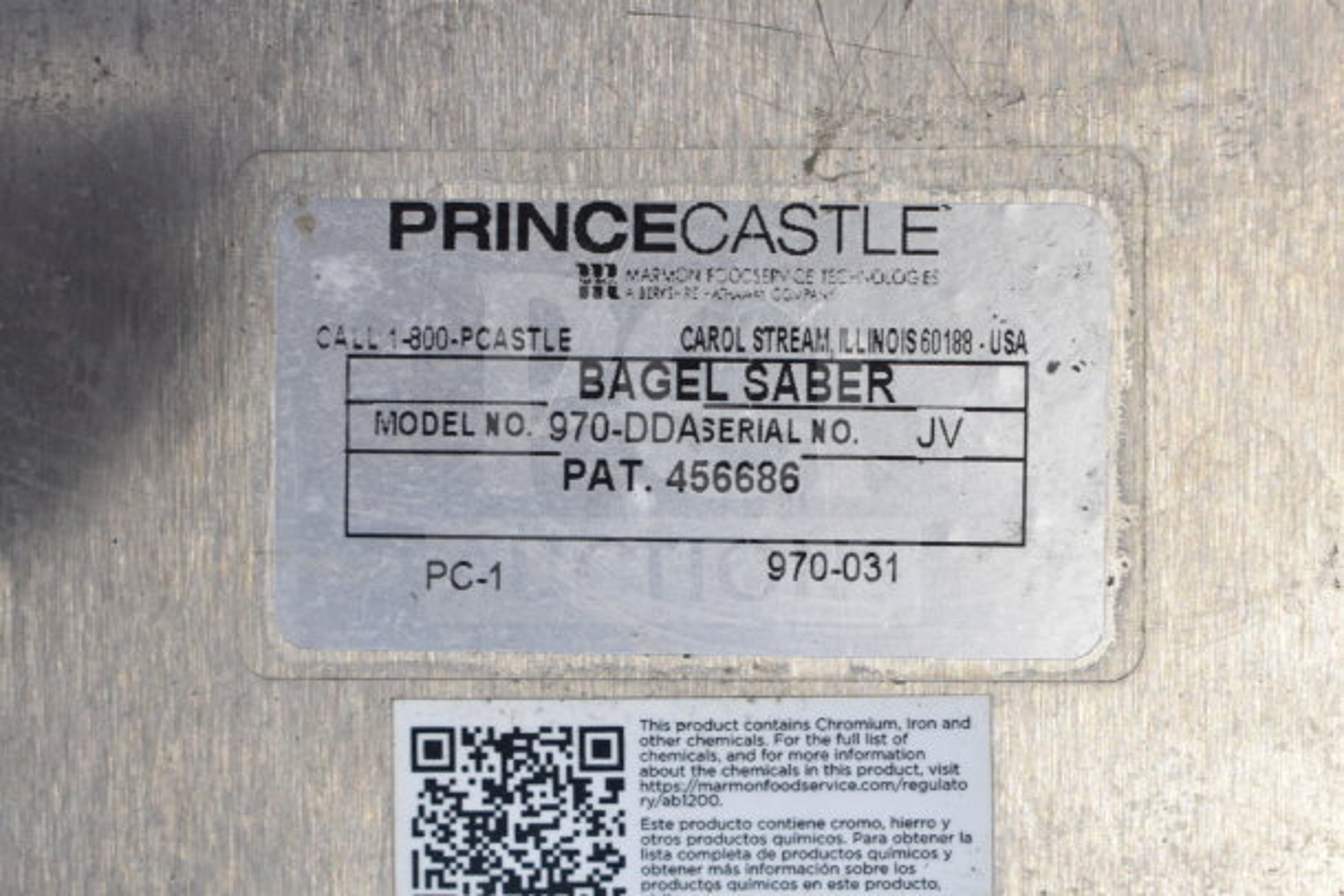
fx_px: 2240
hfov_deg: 33.4
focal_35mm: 60
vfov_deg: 22.6
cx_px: 672
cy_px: 448
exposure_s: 1/60
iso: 900
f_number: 5
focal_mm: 40
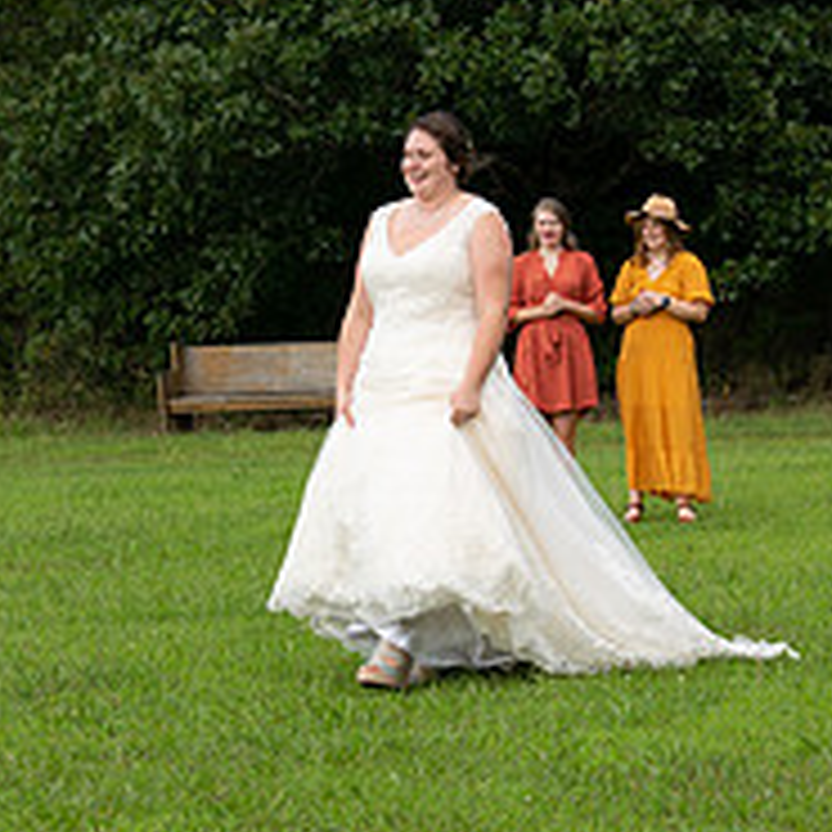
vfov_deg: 10.2
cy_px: 441
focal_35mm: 171
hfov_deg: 10.2
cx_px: 364
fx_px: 4650
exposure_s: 1/160
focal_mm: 55
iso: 100
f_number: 6.3
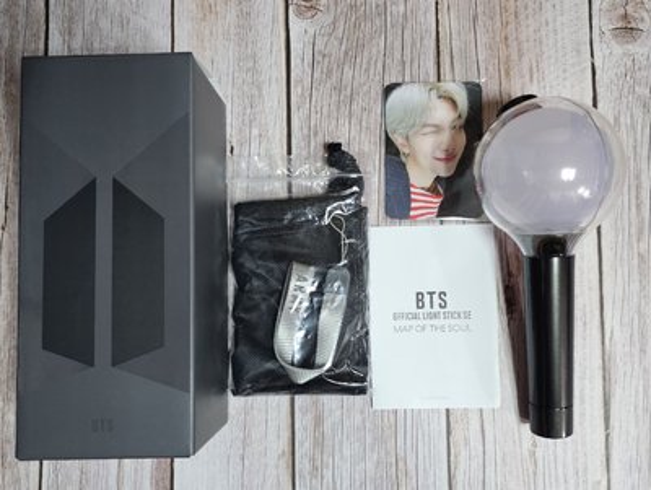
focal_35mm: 23
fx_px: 433
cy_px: 245
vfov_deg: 59.0
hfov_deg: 73.9
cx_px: 326
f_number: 1.7
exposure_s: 1/60.2
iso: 500
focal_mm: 6.3
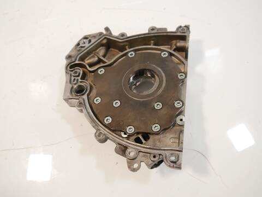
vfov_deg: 49.7
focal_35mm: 28
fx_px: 212
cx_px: 131
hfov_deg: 63.4
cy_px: 98
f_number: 3.5
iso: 500
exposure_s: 1/60
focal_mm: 14
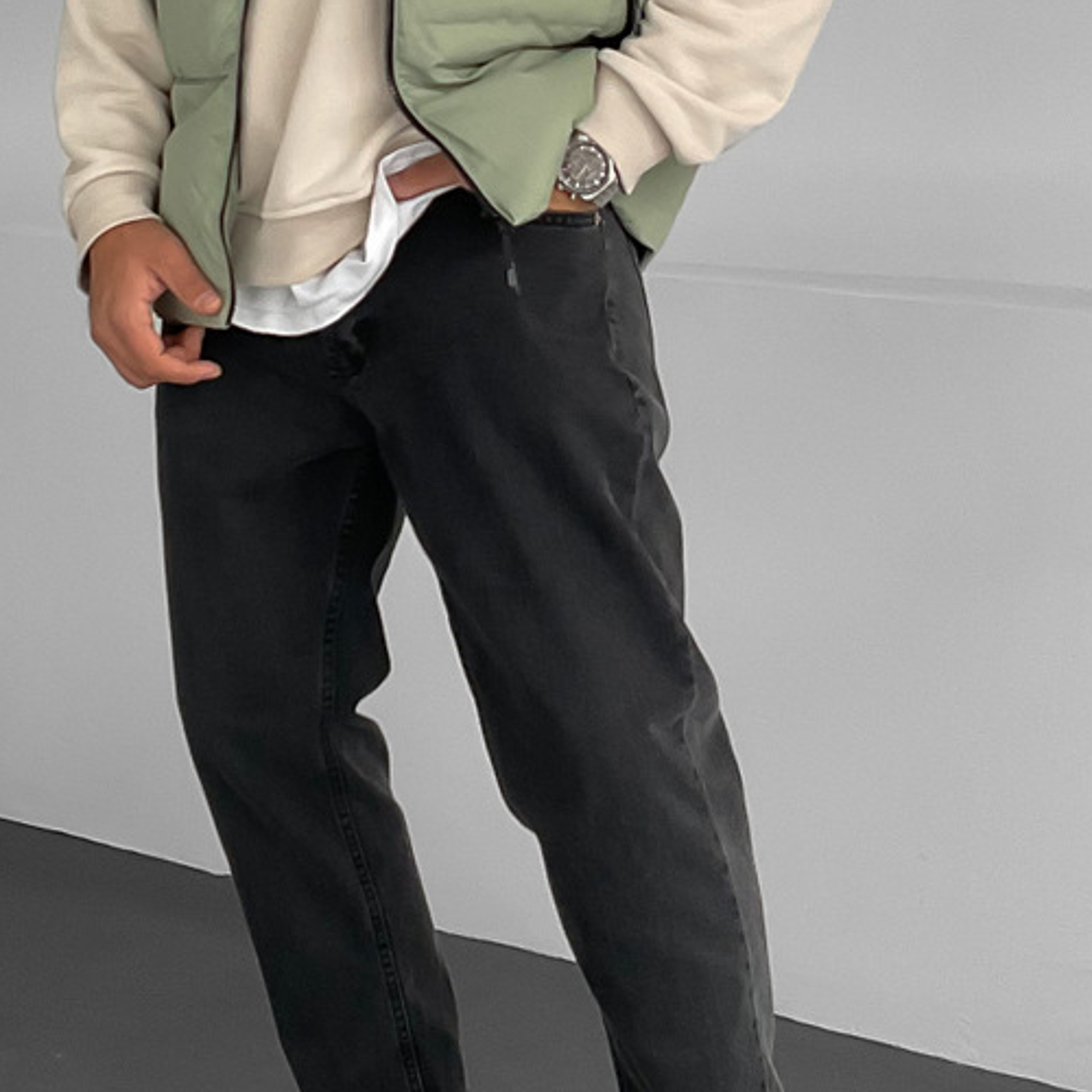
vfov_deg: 20.5
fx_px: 2927
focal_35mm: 82
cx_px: 395
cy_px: 26
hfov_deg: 21.1
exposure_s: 1/100
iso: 64
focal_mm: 3
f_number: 1.8
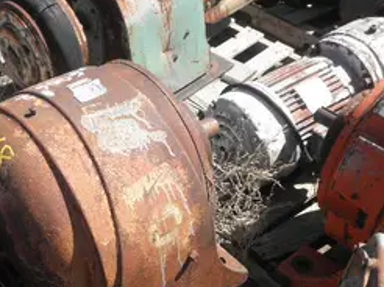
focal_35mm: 57
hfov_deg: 33.4
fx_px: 632
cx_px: 119
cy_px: 223
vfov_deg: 25.2
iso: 64
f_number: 9.1
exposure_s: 1/80
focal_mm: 6.1
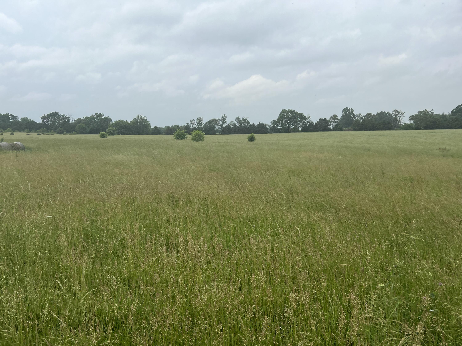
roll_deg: +0.0
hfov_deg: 67.3
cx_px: 231
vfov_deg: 53.1
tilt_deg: -6.5
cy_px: 173
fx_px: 347
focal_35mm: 26
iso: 50
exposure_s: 1/1135
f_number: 1.5
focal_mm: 5.7
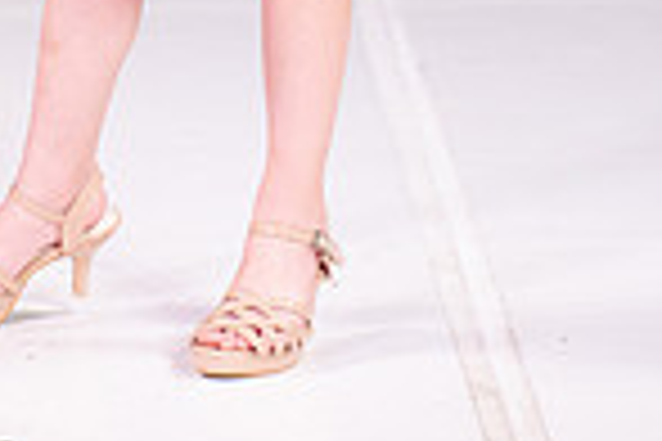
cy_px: -531
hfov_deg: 5.2
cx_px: 196
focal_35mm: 397
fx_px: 7300
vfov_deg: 3.4
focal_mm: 130
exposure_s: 1/400
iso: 2000
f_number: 5.6
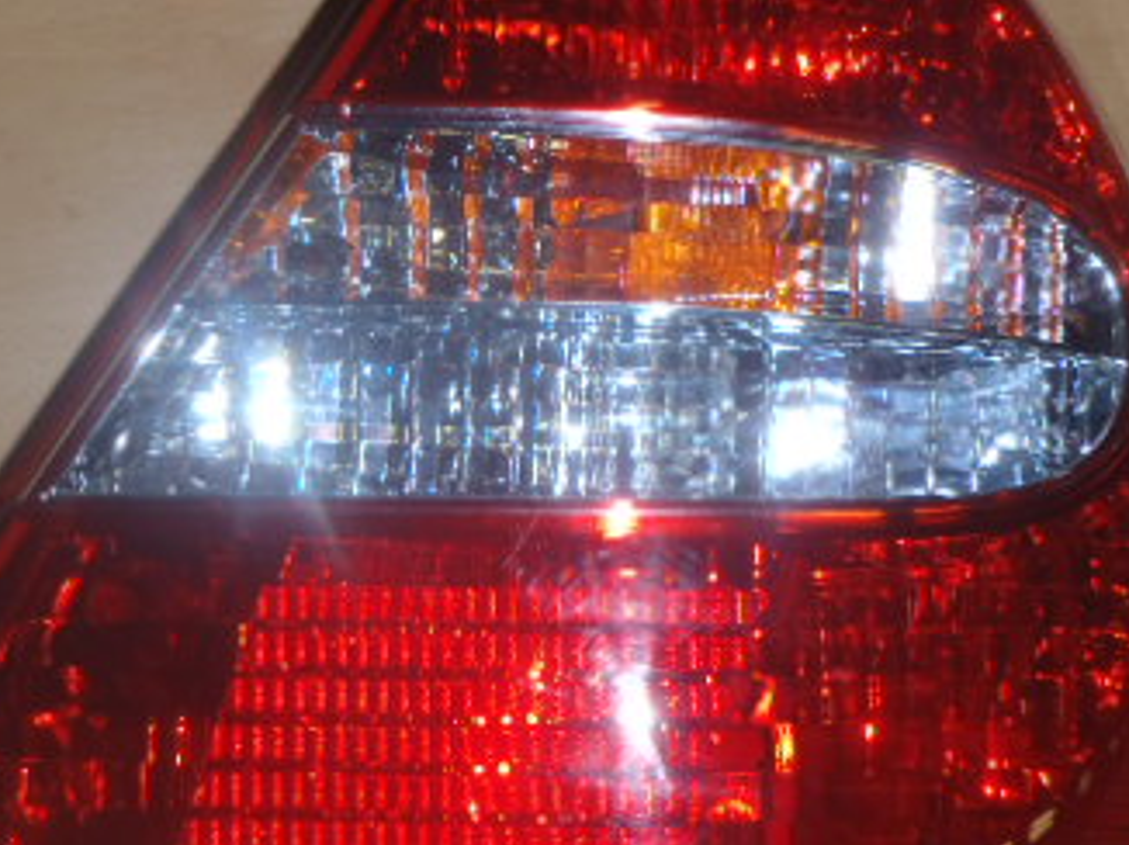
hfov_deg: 34.7
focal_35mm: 55
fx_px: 1793
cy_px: 384
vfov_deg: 26.5
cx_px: 388
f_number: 3.9
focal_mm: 5
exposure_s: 1/30
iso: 100
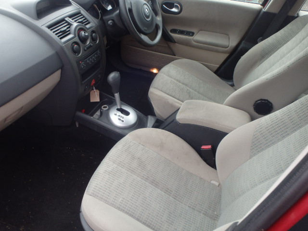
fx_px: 249
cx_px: 154
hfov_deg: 63.4
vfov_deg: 49.7
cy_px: 116
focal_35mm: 28
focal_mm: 5
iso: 160
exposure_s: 1/60
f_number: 3.9
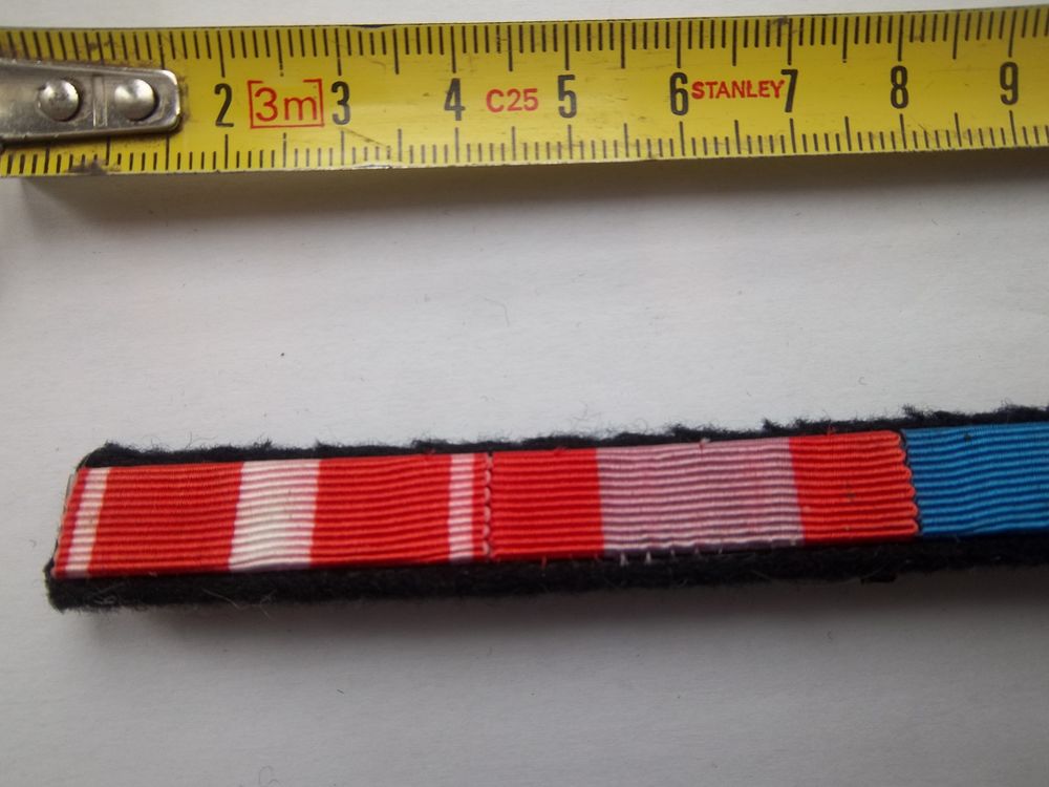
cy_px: 394
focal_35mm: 28
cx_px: 524
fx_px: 849
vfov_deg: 49.7
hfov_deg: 63.4
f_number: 3.5
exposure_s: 1/60
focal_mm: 5.05
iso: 64
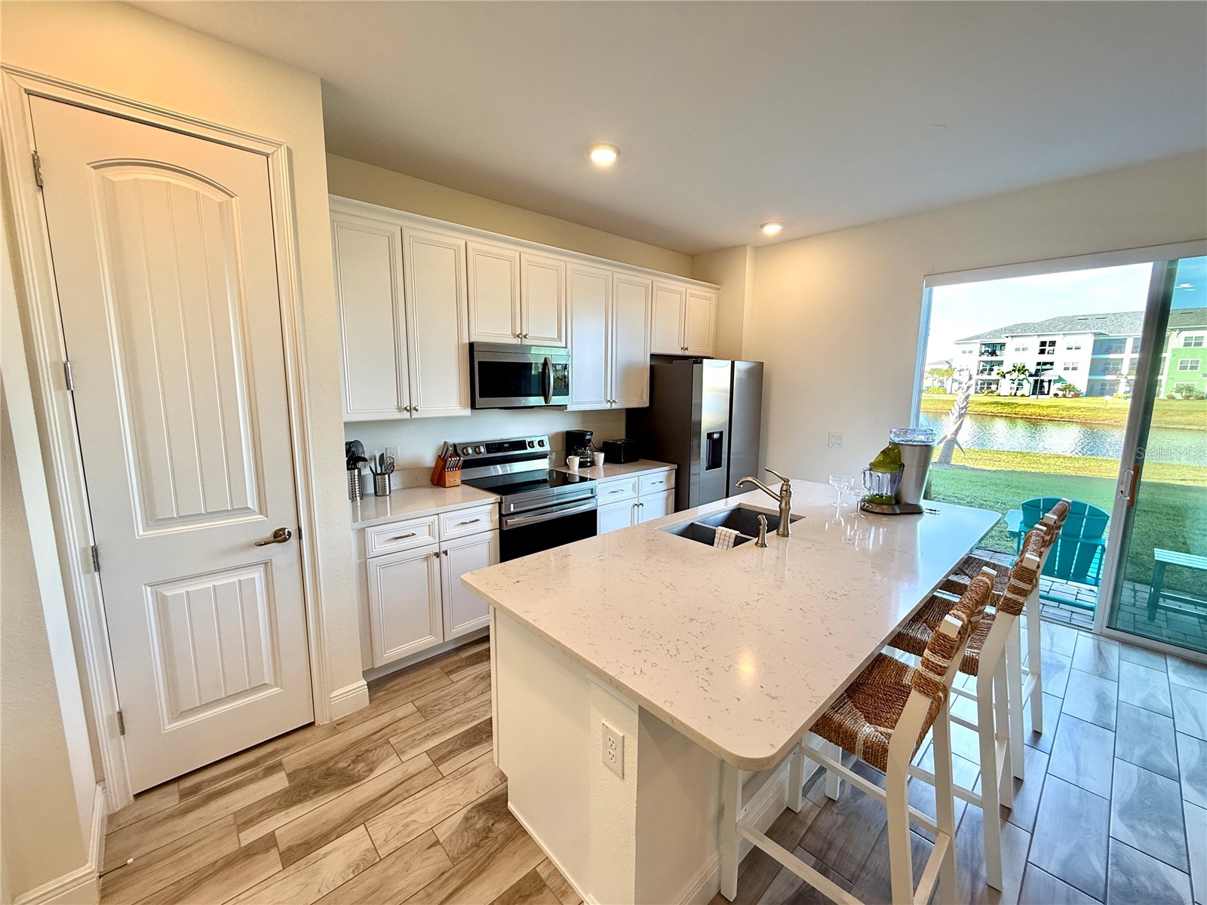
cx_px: 604
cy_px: 452
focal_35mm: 14
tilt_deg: -7.3
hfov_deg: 102.1
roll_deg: -0.2
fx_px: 488
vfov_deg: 85.7
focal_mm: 2.22
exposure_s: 1/120
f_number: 2.2
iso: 100
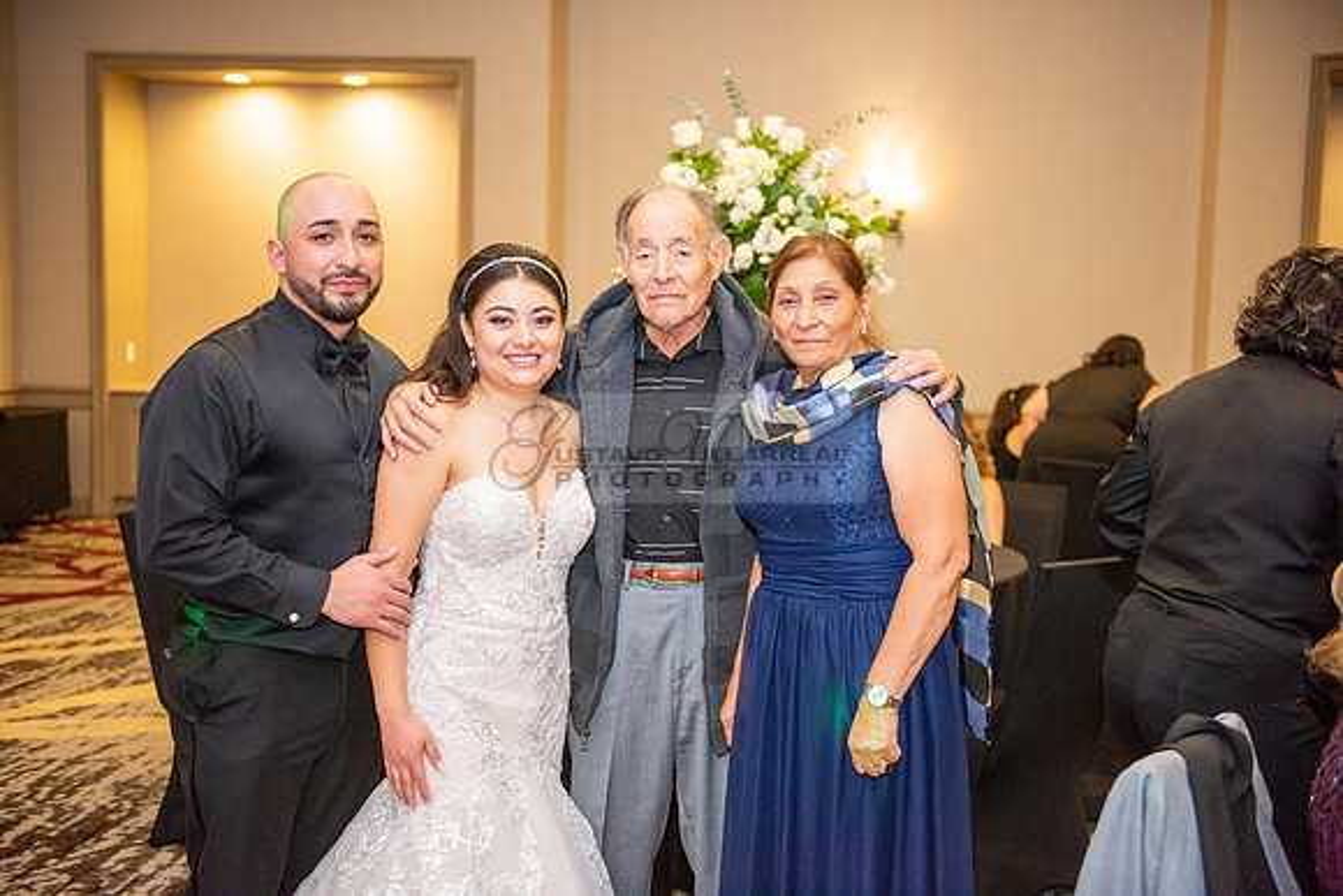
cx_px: 672
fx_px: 1679
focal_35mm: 45
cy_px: 448
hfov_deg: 43.6
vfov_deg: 29.9
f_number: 2.8
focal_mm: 45
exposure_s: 1/250
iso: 1600
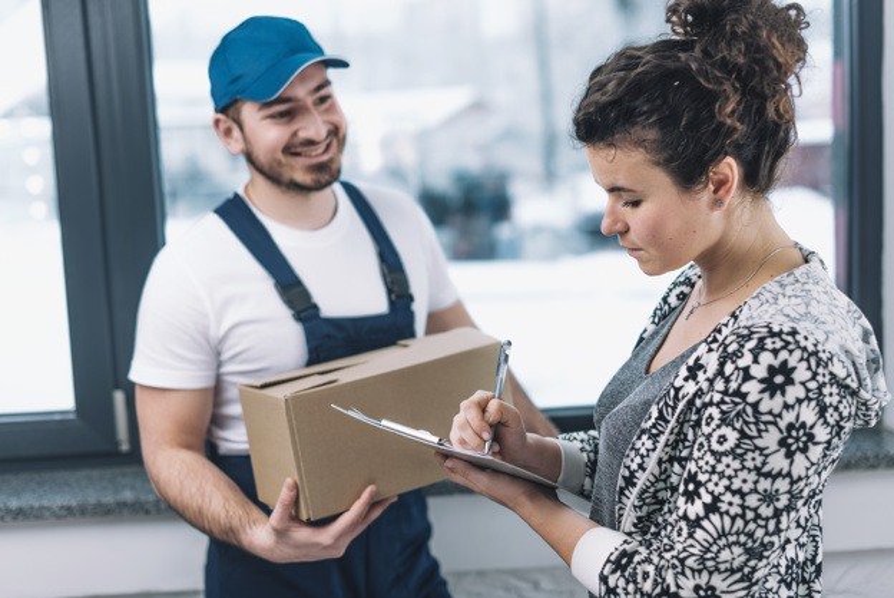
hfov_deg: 39.6
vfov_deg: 27.0
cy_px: 299
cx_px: 447
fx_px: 1242
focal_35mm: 50
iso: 50
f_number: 2.5
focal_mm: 50
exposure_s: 1/160
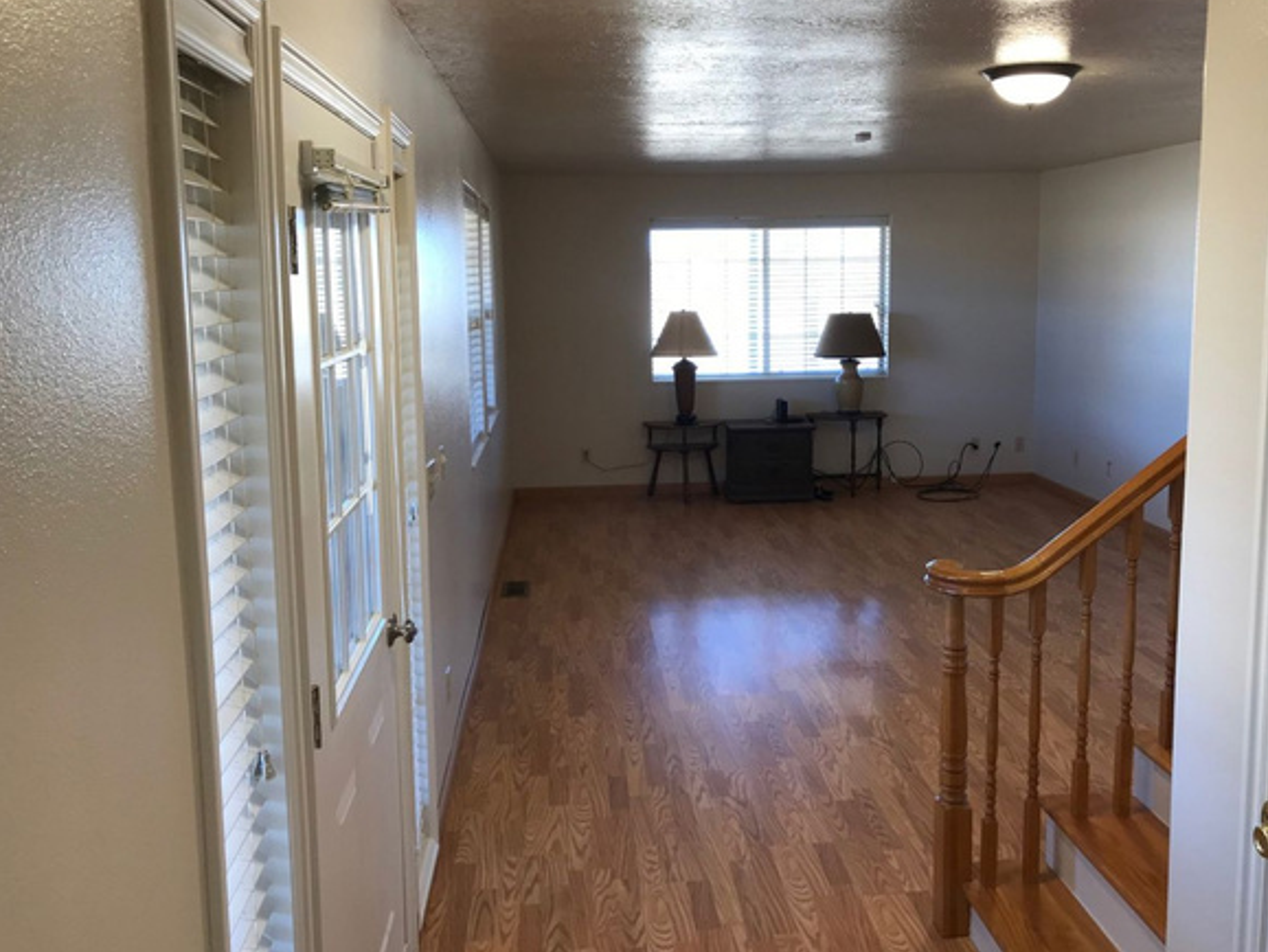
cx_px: 682
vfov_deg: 45.4
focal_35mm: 31
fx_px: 1136
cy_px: 428
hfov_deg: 58.3
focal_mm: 3.99
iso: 25
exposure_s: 1/40
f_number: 1.8
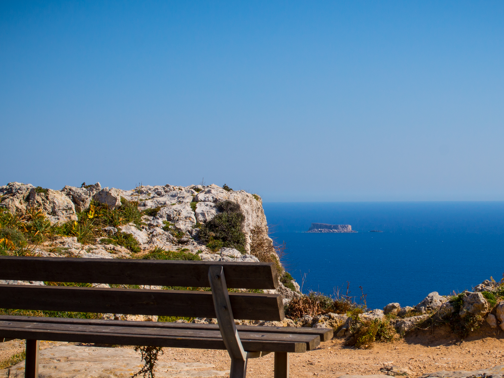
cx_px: 330
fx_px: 1209
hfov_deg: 23.5
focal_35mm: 83
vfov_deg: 17.8
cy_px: 209
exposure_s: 1/250
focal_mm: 32
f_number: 11
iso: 100
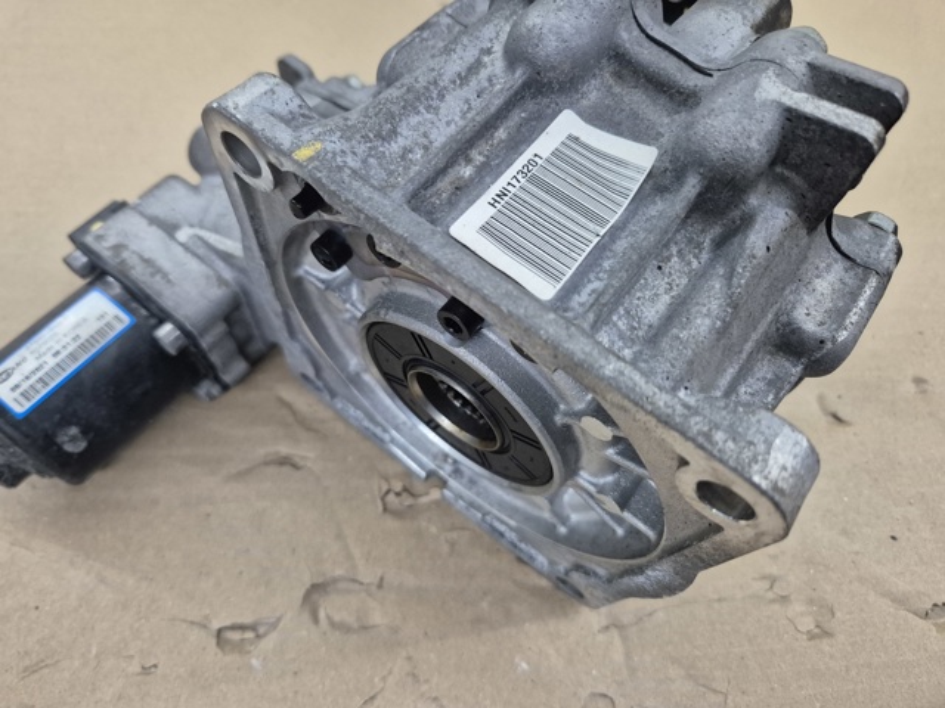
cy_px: 354
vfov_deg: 58.9
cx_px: 472
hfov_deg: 73.9
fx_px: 628
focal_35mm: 23
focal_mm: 5.4
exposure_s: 1/100
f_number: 1.8
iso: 1000
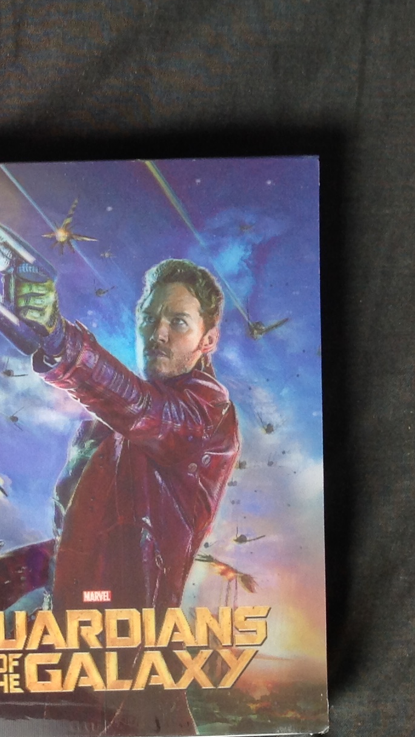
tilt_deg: -88.6
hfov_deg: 13.5
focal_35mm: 81
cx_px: -320
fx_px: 1585
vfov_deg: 26.1
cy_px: 462
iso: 64
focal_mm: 4.28
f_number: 2.4
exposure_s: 1/15
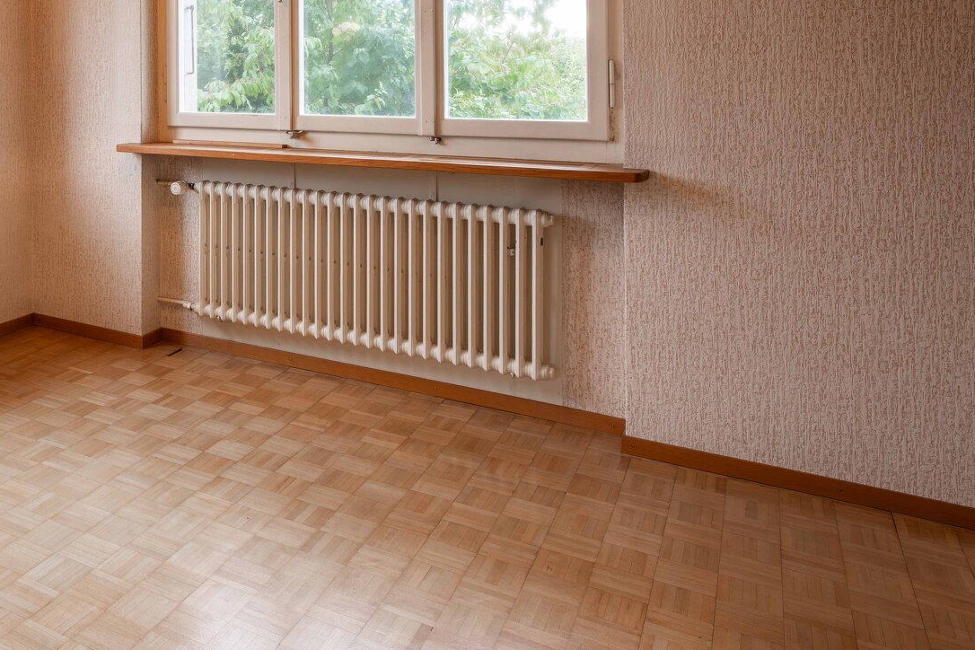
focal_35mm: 33
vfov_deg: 37.5
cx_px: 83
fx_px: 894
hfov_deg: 50.2
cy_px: 70
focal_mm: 14
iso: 250
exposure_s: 1/6
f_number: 8
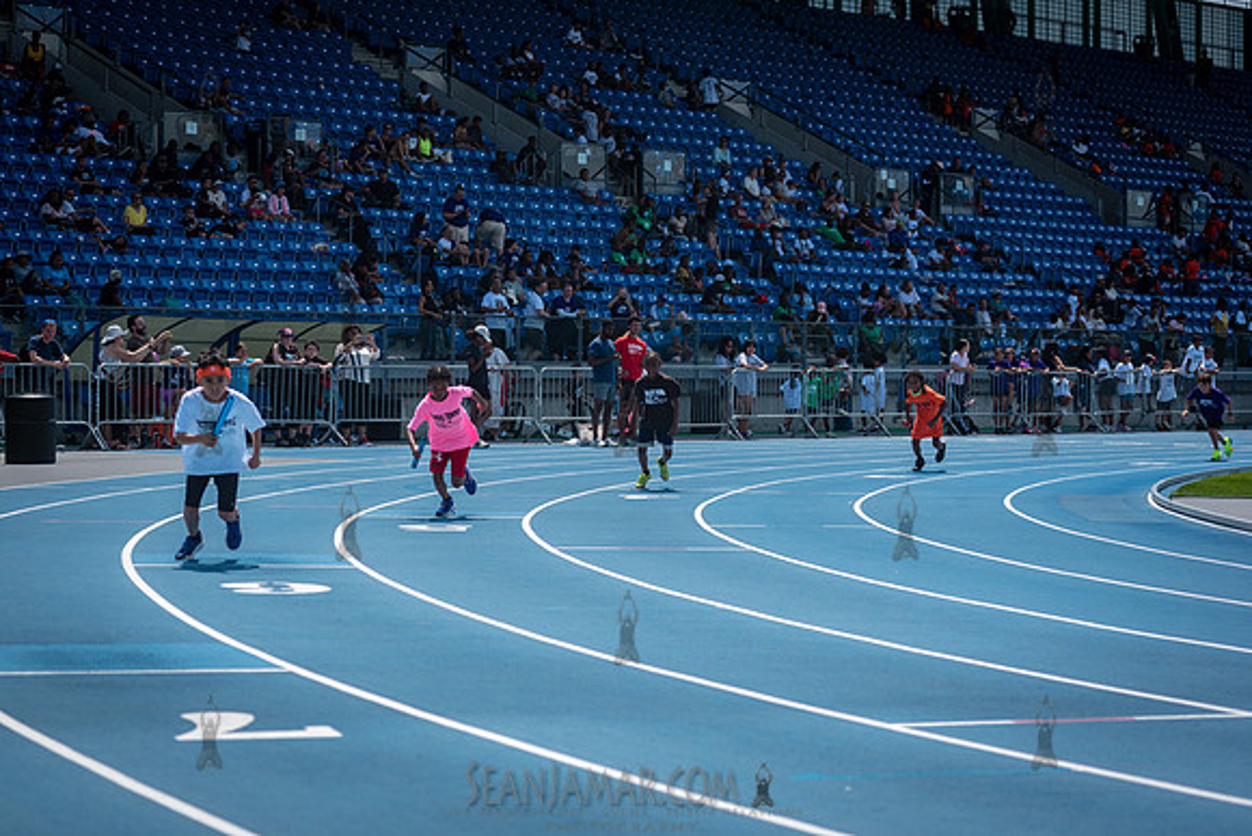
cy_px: 456
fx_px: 3590
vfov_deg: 13.3
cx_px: 552
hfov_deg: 19.8
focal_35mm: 103
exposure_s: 1/2500
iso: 250
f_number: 4.5
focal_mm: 92
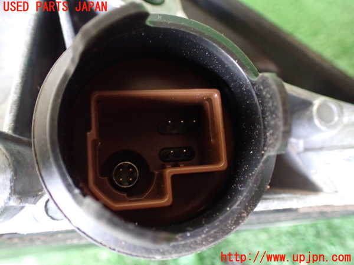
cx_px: 177
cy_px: 132
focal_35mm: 30
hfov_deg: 60.0
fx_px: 307
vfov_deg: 46.8
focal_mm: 5.4
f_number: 2.3
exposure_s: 1/30
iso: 1000
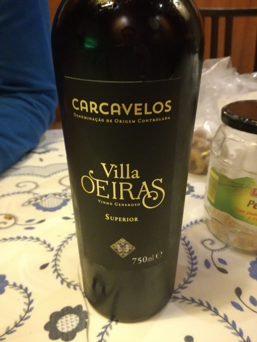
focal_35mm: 27
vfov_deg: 65.3
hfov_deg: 51.4
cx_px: 128
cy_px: 171
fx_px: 267
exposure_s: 1/16.7
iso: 800
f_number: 2
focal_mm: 3.79
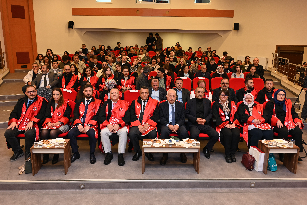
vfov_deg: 45.6
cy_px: 102
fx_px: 243
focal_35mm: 28
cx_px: 154
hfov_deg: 64.6
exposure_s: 1/60
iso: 1250
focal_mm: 28.5
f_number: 4
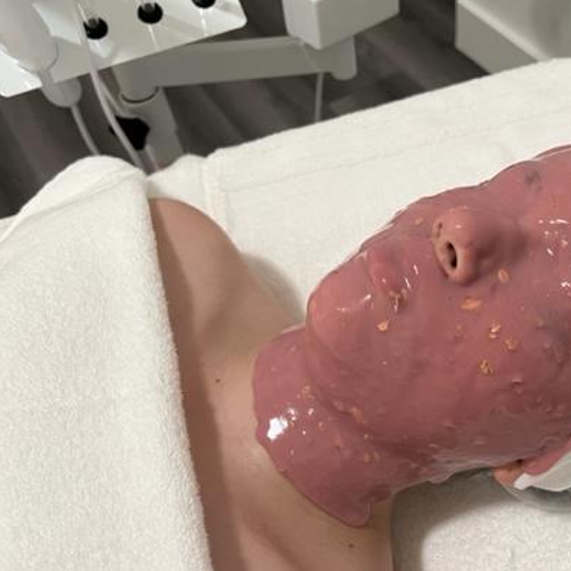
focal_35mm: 37
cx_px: 409
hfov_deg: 43.8
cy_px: 308
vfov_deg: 44.9
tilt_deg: -55.9
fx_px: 691
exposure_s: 1/60
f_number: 1.5
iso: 200
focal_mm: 5.7
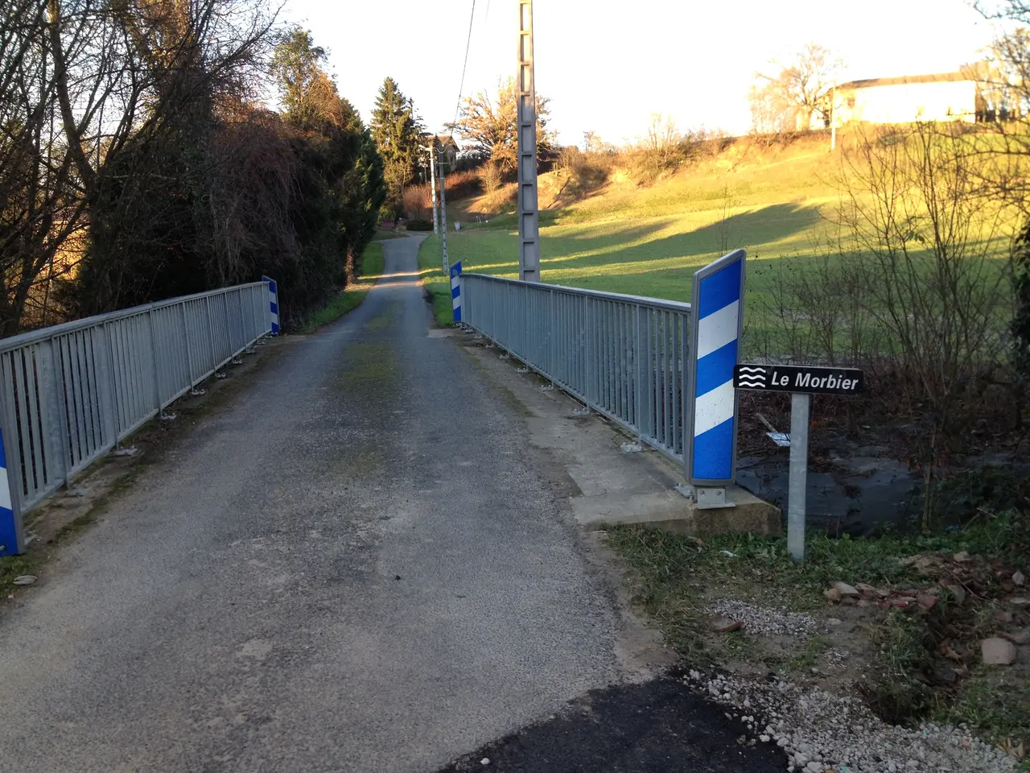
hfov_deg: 52.6
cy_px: 386
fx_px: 1041
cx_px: 515
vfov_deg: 40.7
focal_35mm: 35
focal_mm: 4.28
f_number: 2.4
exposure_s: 1/144
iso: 50
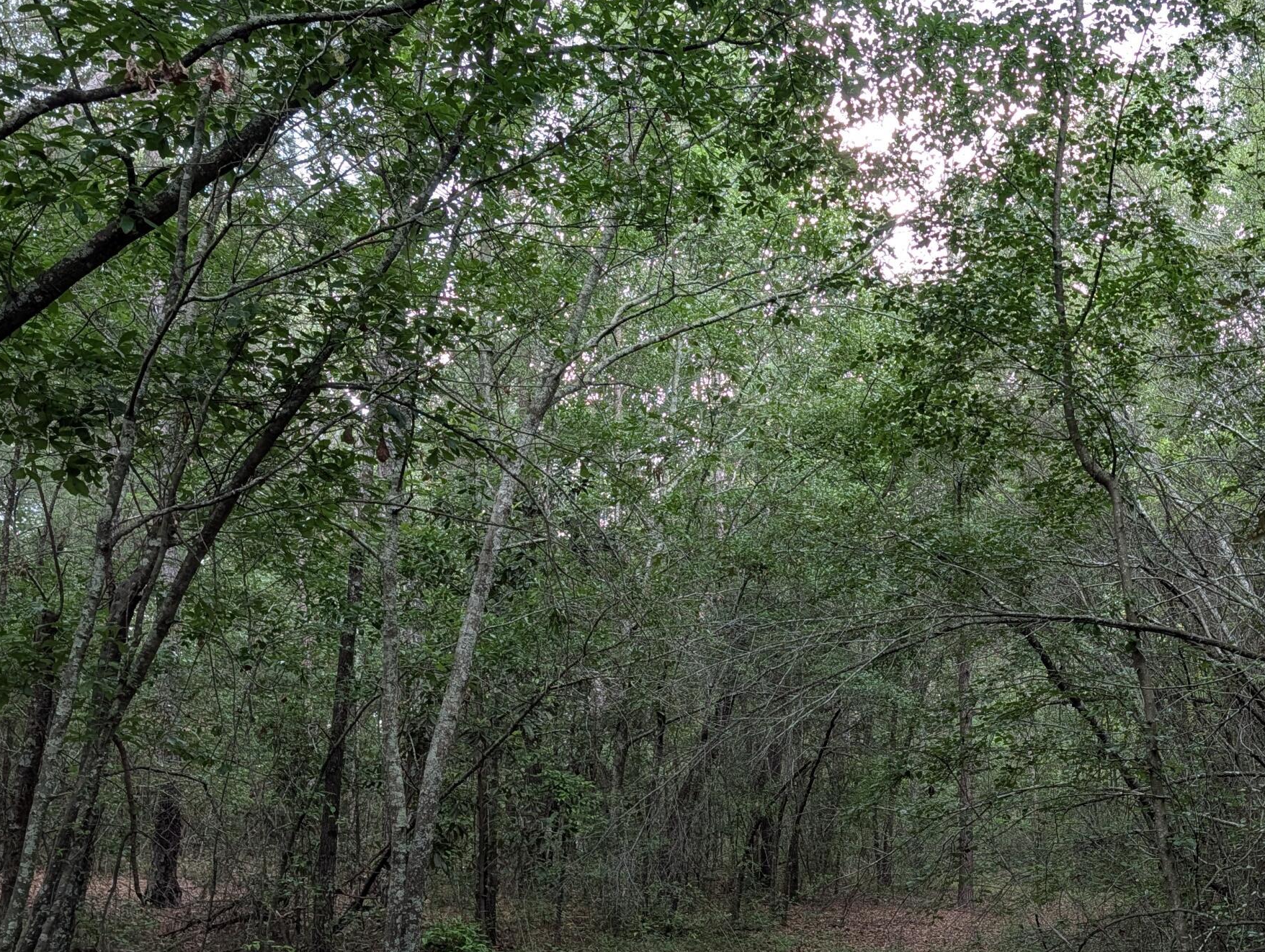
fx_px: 1500
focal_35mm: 41
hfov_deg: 44.2
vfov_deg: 34.0
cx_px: 950
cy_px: 787
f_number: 1.68
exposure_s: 1/52.1
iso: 65
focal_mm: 6.9
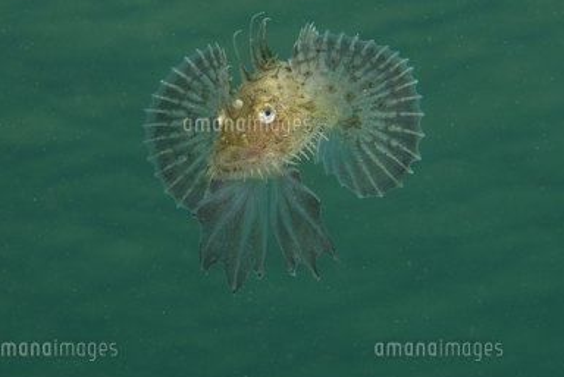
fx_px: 1961
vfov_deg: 11.0
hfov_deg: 16.4
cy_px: 126
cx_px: 245
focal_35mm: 125
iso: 100
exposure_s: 1/90
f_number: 16
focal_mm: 50
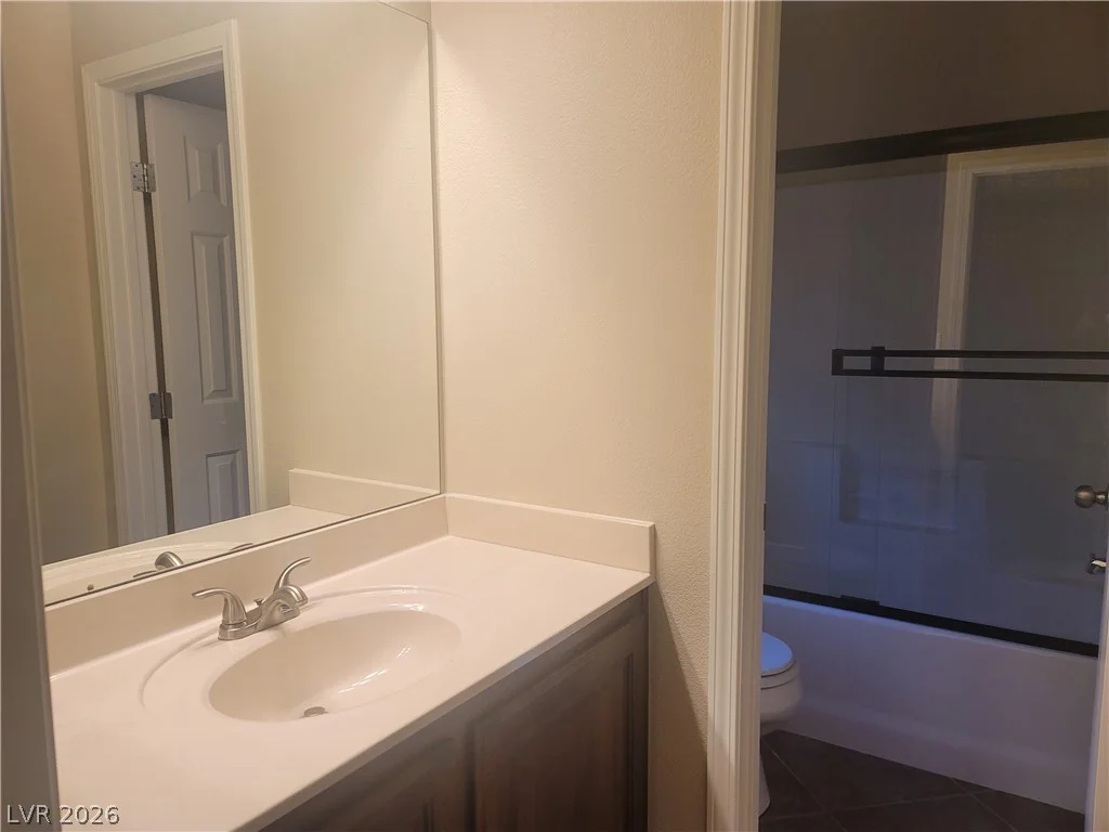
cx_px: 554
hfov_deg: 69.4
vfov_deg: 54.9
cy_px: 416
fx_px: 801
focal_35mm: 25
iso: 125
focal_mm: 7
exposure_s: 1/120
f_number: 1.8
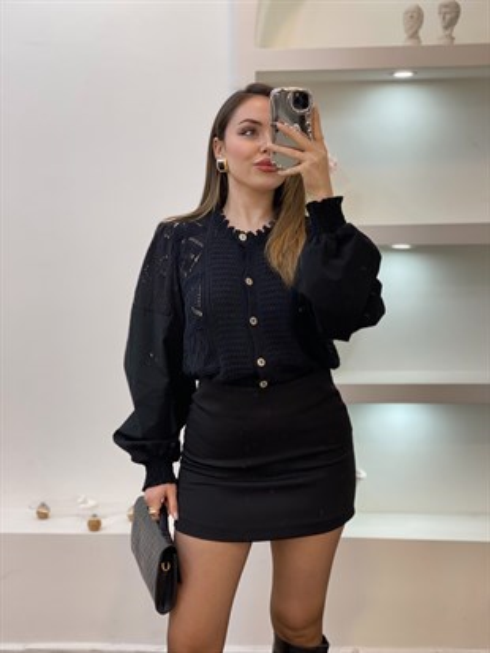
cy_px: 326
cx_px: 245
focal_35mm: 52
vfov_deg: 36.8
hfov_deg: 28.0
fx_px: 981
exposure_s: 1/100
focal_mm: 6
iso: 80
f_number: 2
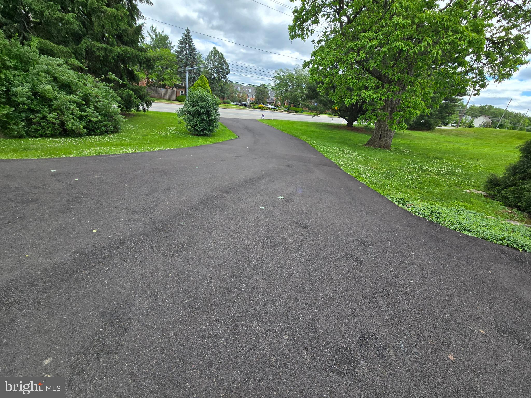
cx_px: 266
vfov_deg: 89.9
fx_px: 199
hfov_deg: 106.2
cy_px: 199
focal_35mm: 13
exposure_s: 1/1024
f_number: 2.2
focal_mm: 2.2
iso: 50
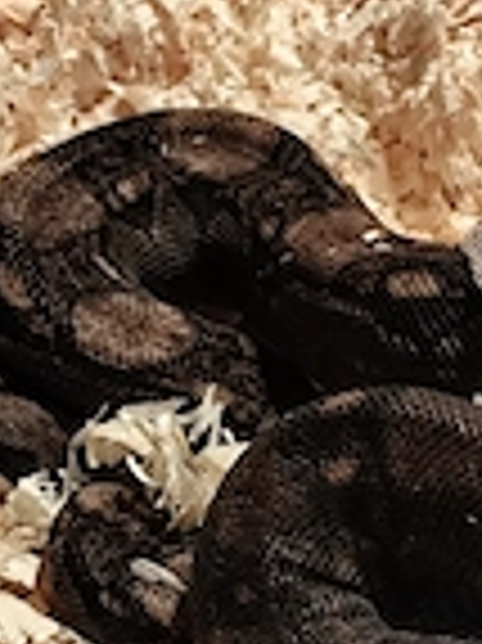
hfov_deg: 6.3
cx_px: 383
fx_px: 4369
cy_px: 621
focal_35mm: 235
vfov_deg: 8.4
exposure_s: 1/33.3
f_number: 1.65
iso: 200
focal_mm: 6.14
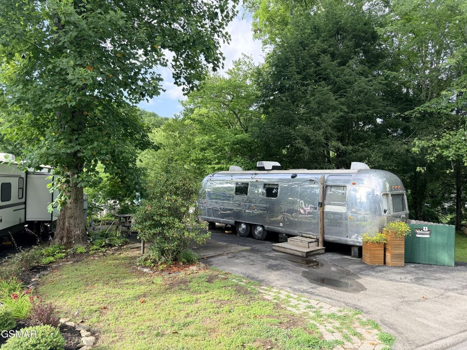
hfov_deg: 71.6
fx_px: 324
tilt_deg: +0.7
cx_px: 234
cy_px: 175
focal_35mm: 24
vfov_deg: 56.8
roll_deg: -0.8
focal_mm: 6.76
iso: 100
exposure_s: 1/1230
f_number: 1.78
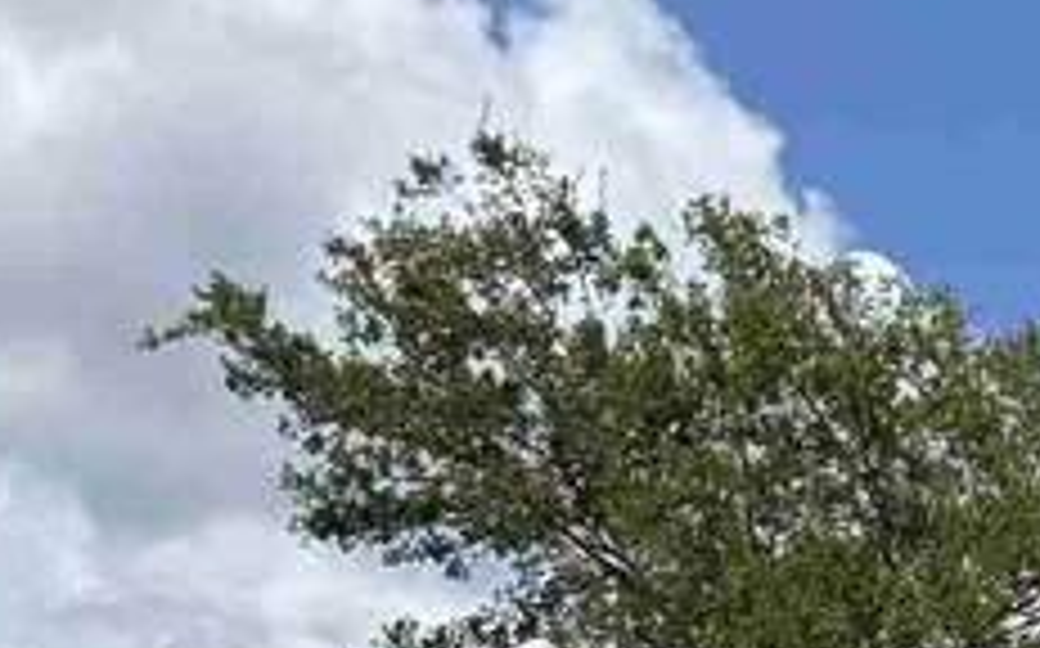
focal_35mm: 141
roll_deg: -1.1
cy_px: 1796
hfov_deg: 12.7
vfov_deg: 8.2
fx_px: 3994
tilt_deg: -0.9
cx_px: 2170
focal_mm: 6.76
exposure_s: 1/3247
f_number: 1.78
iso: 80
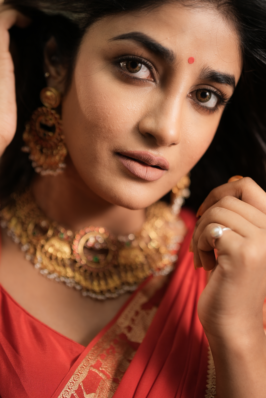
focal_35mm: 75
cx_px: 133
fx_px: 831
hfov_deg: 18.2
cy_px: 199
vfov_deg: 27.0
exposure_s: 1/400
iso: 160
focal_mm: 50
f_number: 1.4
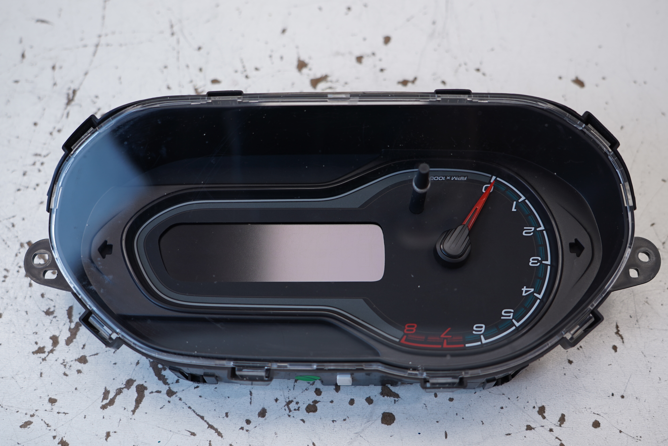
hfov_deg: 48.5
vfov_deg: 33.4
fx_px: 742
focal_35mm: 40
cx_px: 334
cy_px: 223
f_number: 2.8
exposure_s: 1/100
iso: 100
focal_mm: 27
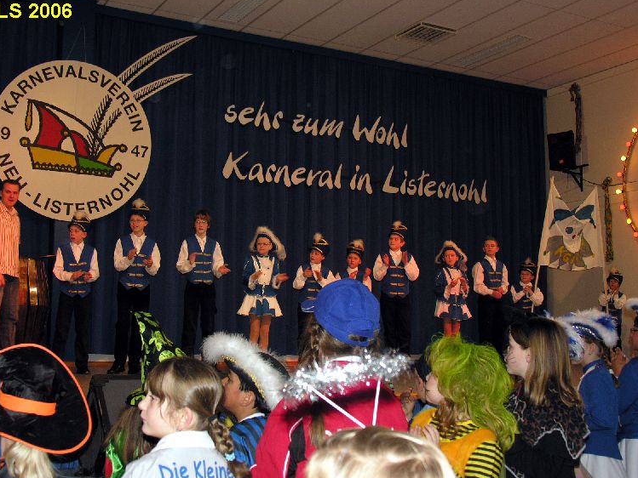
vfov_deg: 30.9
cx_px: 306
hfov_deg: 40.4
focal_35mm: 47
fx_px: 866
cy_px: 242
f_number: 2.9
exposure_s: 1/60.1
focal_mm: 11
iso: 100
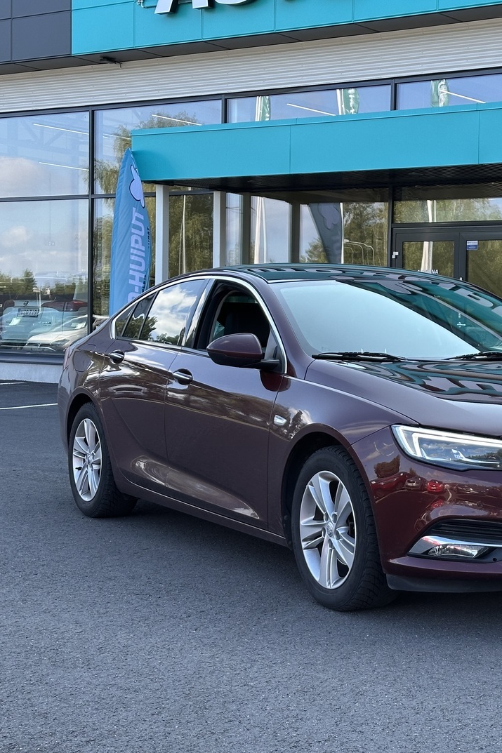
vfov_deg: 30.1
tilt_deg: -1.7
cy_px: 378
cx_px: 408
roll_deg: -0.9
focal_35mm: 67
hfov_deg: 20.1
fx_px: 1402
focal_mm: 6.86
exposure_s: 1/555
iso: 64
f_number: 1.78
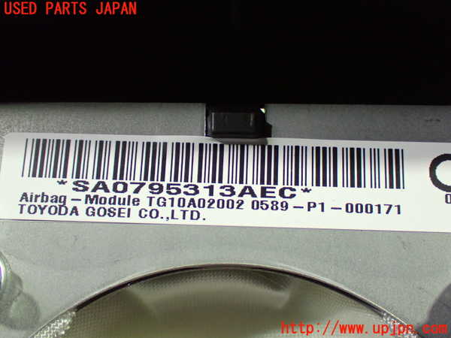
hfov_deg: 40.4
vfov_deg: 30.9
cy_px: 169
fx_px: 612
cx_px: 226
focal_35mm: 47
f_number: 3.1
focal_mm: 8.4
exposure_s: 1/50
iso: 1000
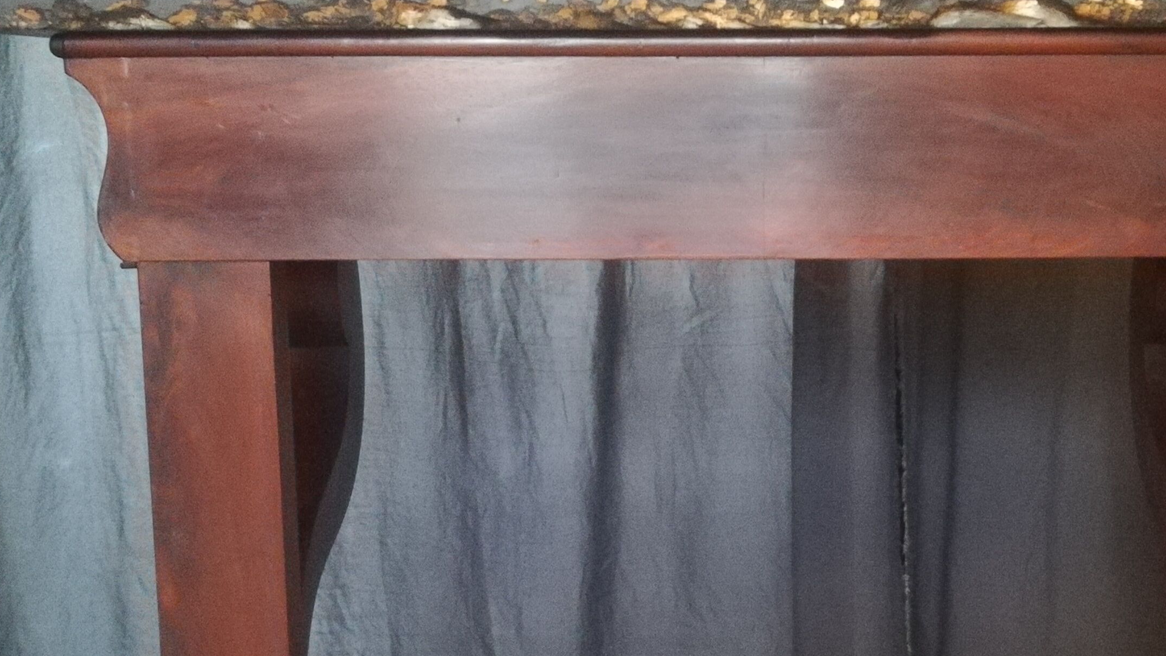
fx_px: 1917
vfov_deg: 19.2
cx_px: 726
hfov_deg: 33.7
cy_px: 533
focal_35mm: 62
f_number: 2.2
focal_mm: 3.83
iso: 1250
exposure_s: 1/14.3
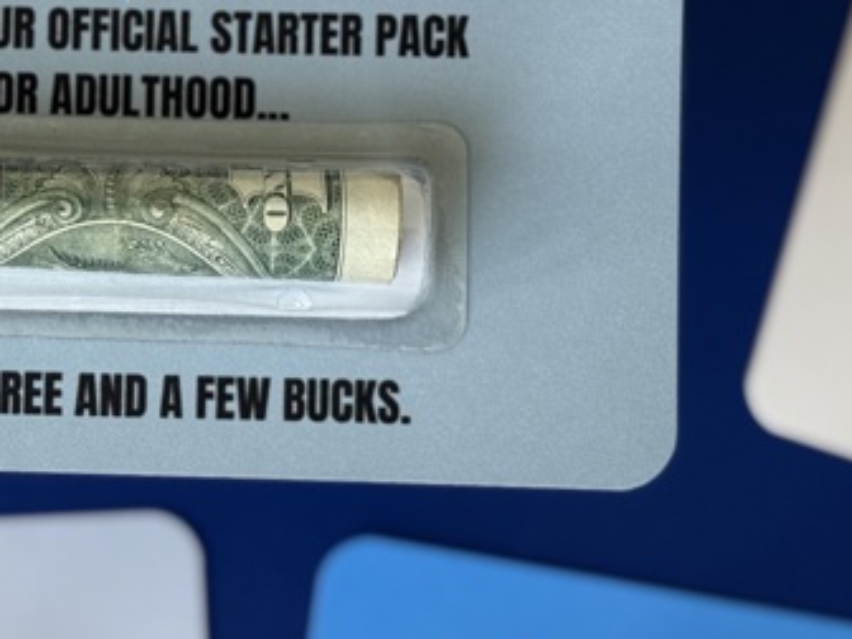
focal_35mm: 100
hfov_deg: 19.2
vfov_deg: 14.8
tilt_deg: -78.8
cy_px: 283
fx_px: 2461
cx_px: 63
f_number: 1.78
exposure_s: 1/154
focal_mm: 6.76
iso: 64
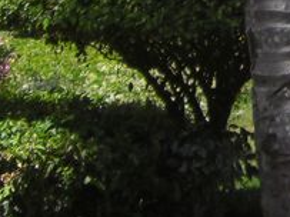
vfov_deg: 7.3
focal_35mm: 192
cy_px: -301
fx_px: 1608
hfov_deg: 9.5
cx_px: 627
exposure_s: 1/1000
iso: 64
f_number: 2.7
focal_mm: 6.2
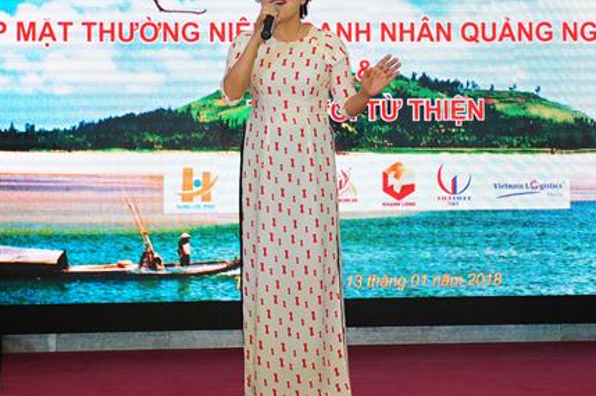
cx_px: 385
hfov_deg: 24.7
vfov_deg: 16.6
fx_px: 1356
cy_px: 121
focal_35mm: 82
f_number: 6.3
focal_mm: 44
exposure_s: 1/200
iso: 800
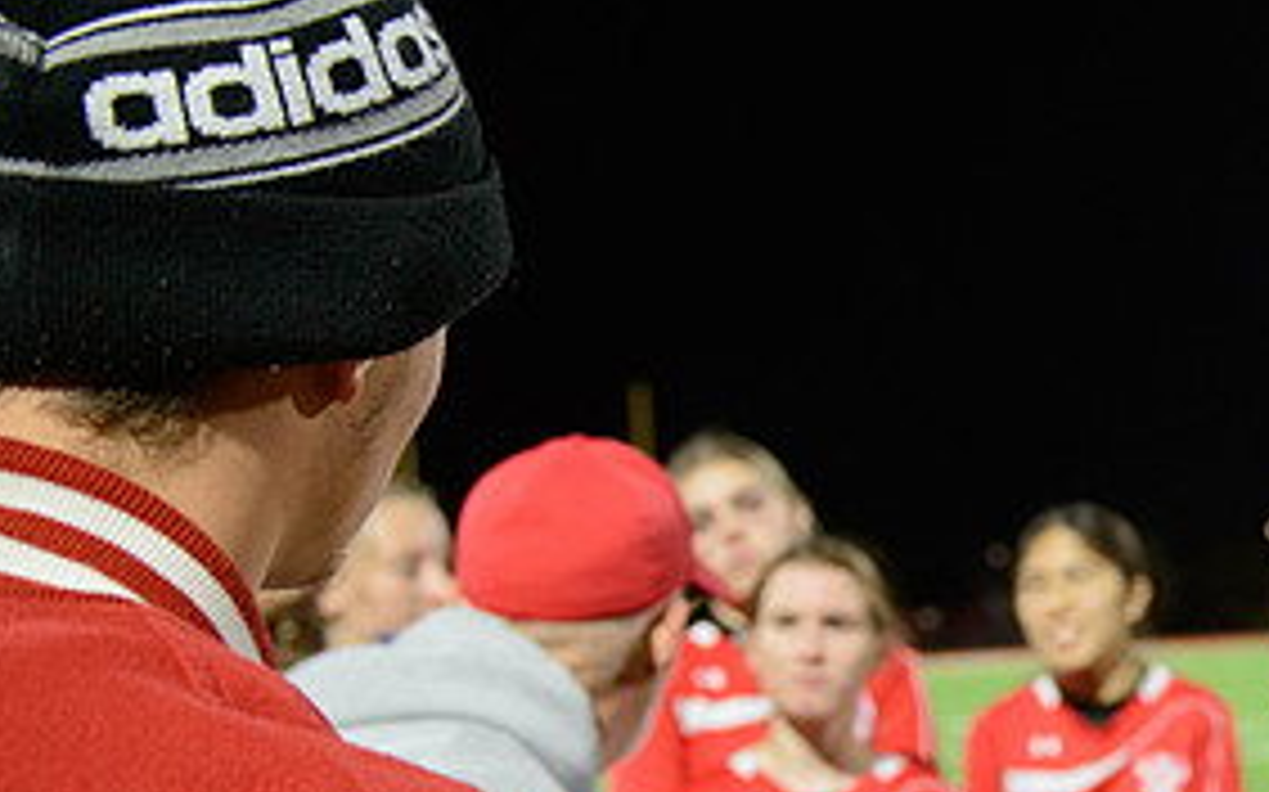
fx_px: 2316
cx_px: 1125
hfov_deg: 29.5
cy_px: 758
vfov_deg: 19.0
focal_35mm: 67
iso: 3200
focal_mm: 32
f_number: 2.8
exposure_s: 1/320
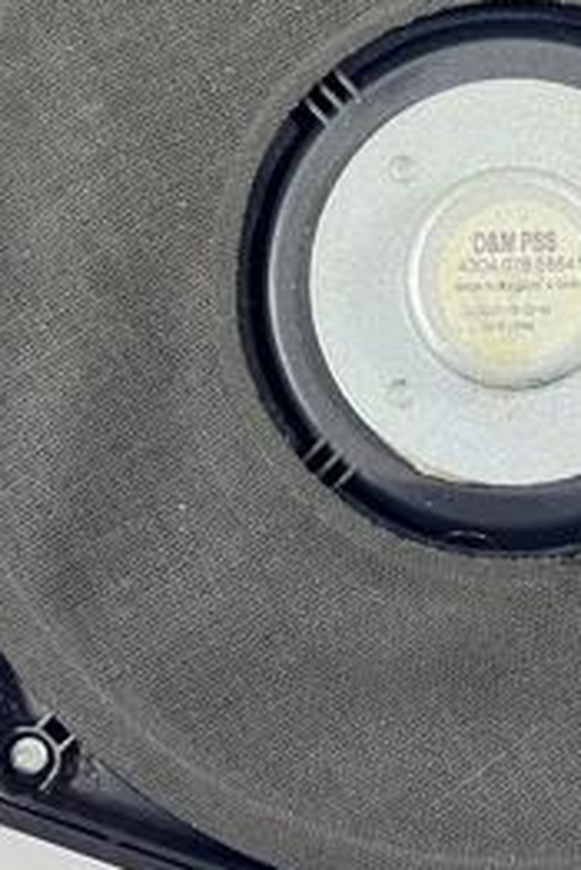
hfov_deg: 20.3
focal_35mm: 66
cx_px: 511
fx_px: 1596
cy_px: 342
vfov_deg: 30.4
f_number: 1.5
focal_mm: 5.7
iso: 125
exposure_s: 1/50
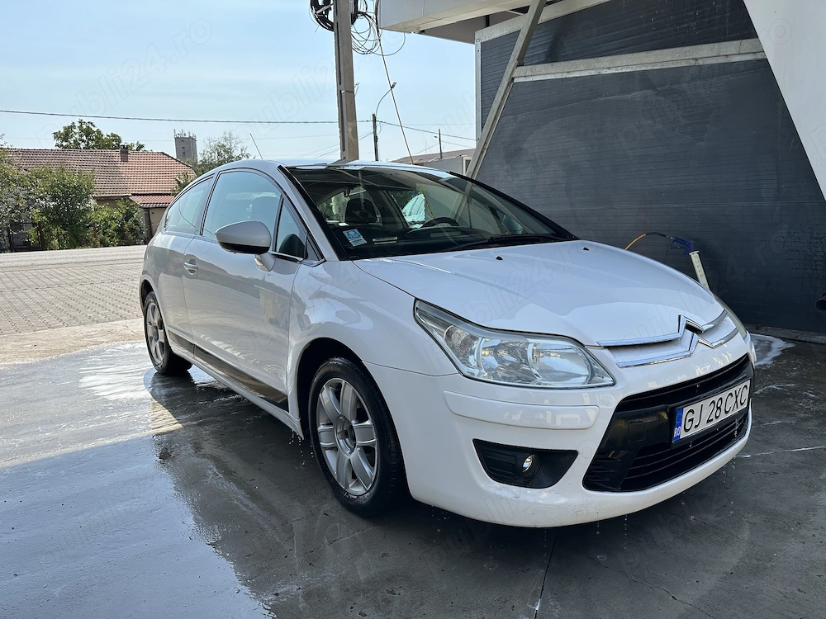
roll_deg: +2.0
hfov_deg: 71.6
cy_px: 310
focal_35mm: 24
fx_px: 573
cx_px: 413
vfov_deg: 56.8
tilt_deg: -10.7
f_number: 1.78
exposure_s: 1/2732
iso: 80
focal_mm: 6.86
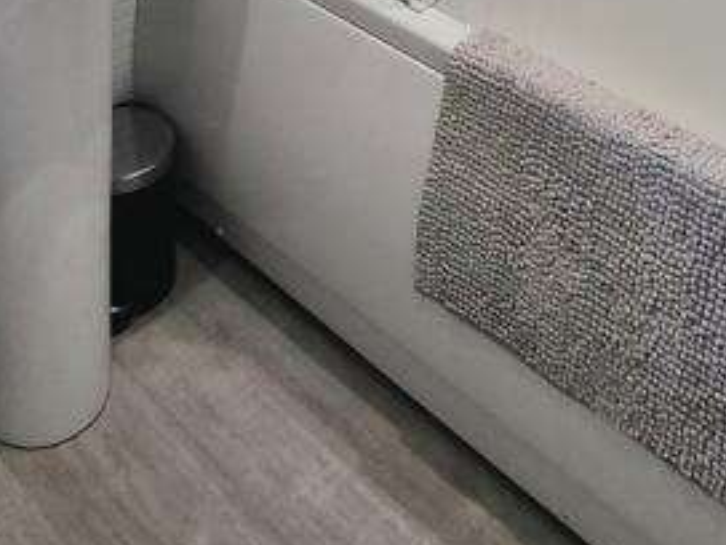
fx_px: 1028
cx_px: 411
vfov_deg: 21.7
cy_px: -382
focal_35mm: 49
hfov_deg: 38.8
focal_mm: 2.2
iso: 64
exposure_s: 1/100
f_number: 2.2
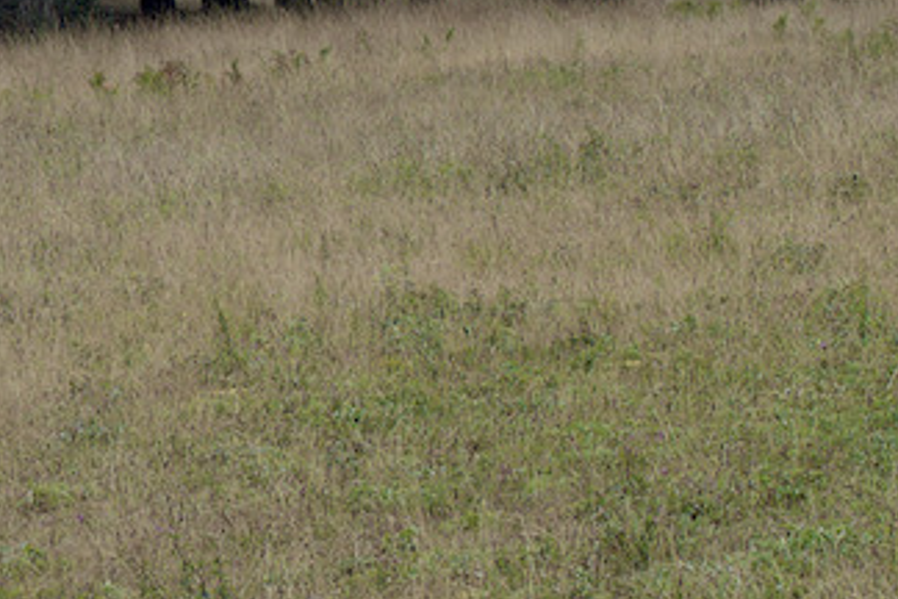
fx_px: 5388
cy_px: 103
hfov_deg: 9.3
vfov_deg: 6.4
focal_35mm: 216
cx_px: -327
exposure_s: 1/400
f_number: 5.6
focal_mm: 50
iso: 100
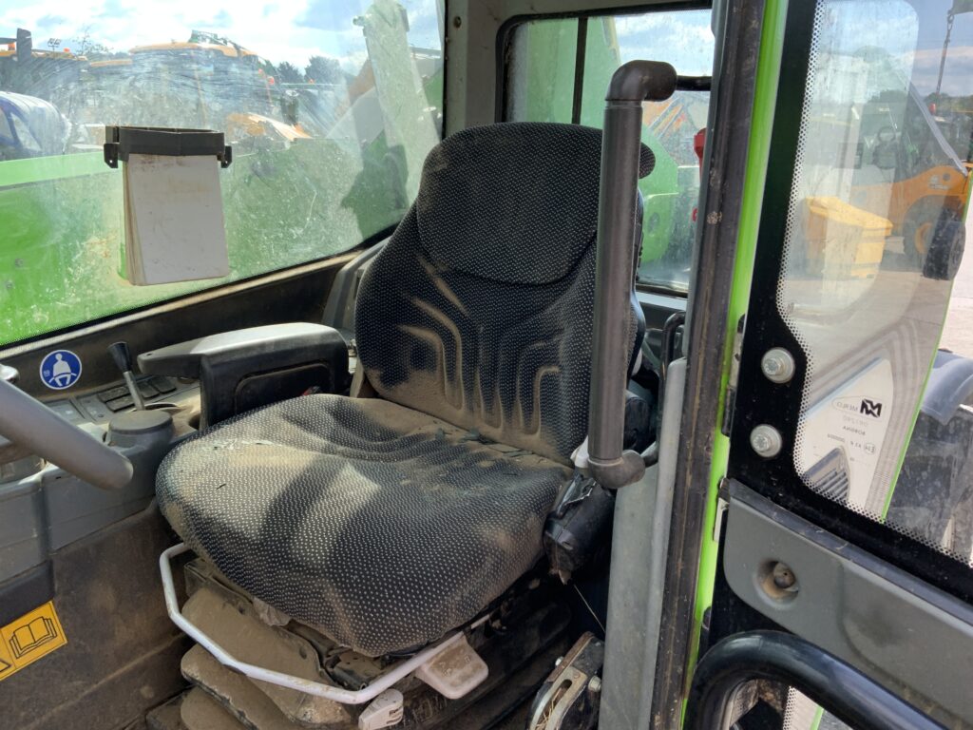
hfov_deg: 61.7
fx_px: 815
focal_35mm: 29
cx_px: 486
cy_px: 365
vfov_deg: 48.2
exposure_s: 1/324
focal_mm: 3
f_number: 1.8
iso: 16
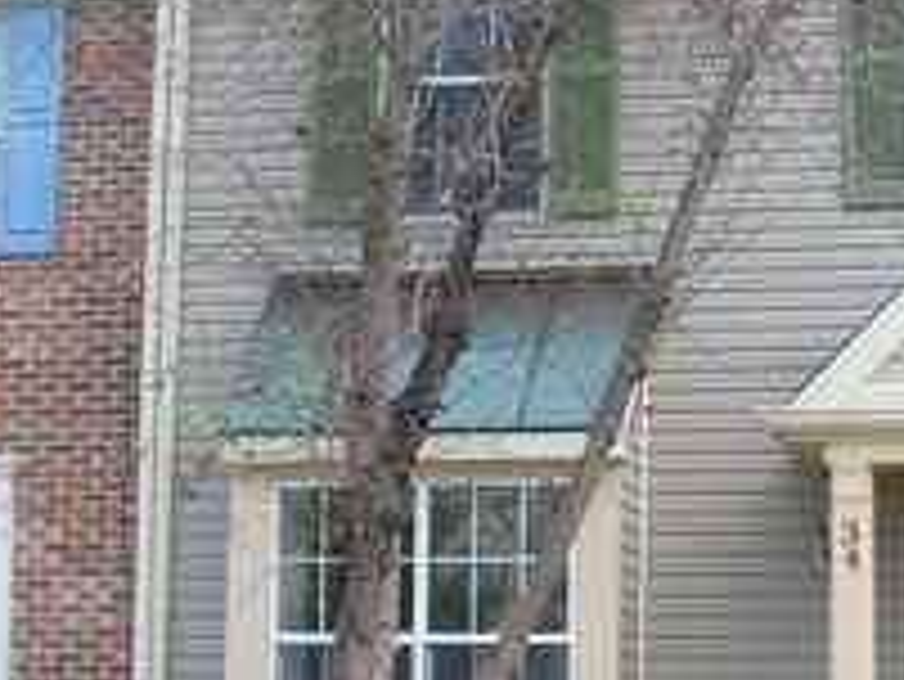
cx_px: 702
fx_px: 2273
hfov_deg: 22.2
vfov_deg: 16.9
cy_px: 457
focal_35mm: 87
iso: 80
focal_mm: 6.3
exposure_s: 1/400
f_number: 3.1
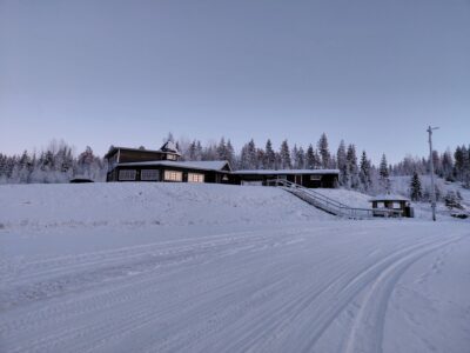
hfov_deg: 69.4
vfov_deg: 54.9
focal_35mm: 25
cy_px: 176
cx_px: 235
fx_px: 339
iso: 50
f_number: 1.8
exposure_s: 1/205
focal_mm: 4.69
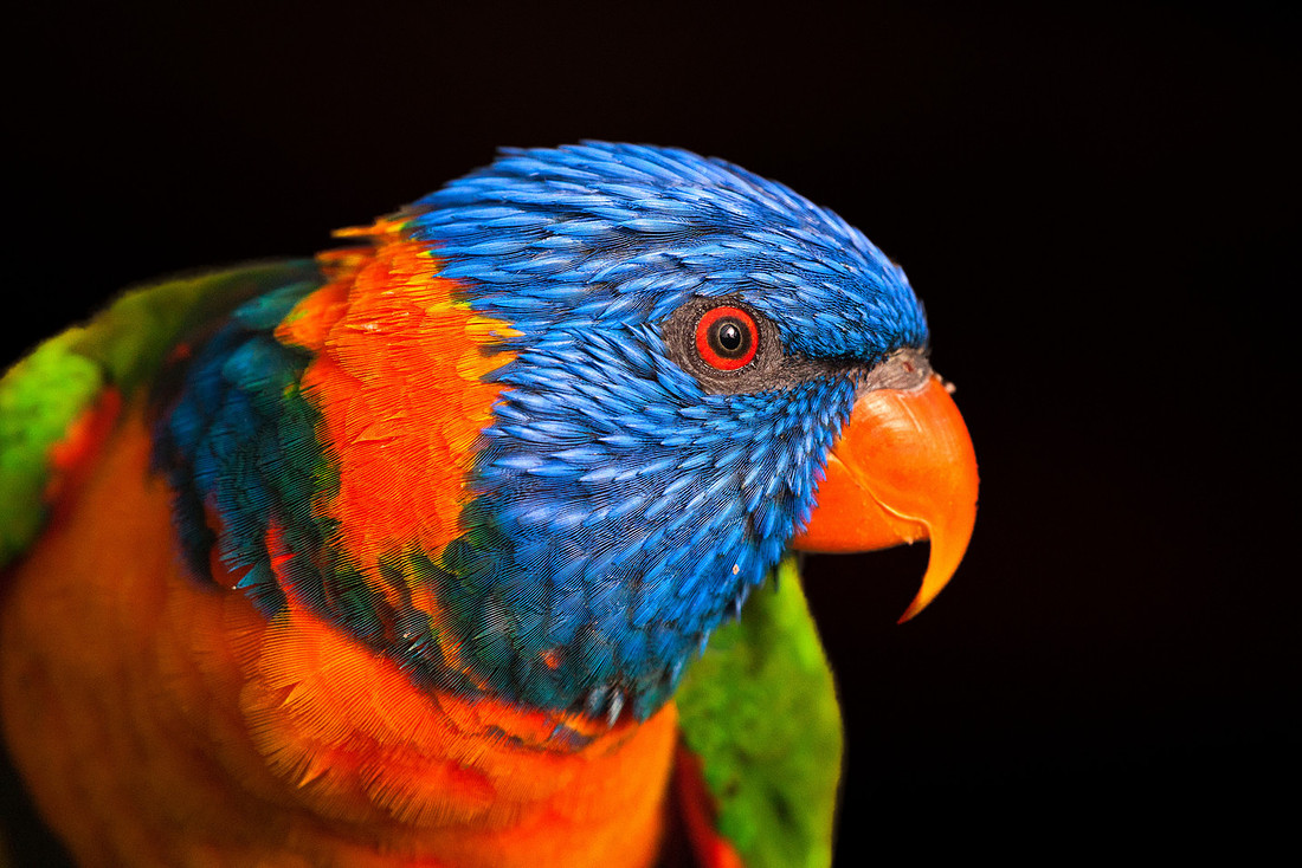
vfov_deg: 3.7
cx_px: 651
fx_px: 13565
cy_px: 434
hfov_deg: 5.5
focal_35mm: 375
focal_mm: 250
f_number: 5.6
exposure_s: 1/2000
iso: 800
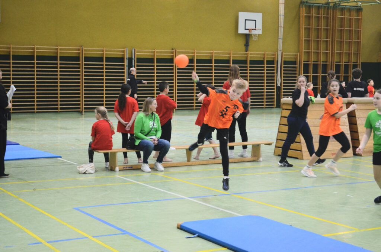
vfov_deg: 20.1
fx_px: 713
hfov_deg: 29.9
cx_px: 190
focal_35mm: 68
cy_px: 126
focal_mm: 45
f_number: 5.3
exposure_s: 1/250
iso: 1600
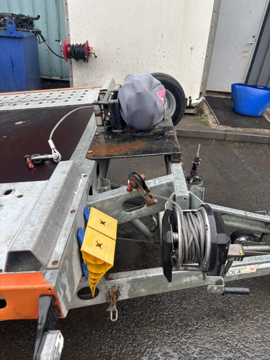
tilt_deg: -33.2
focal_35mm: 26
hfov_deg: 53.1
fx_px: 270
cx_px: 135
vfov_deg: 67.3
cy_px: 180
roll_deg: -6.2
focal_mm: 5.96
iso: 50
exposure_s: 1/121
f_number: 1.6
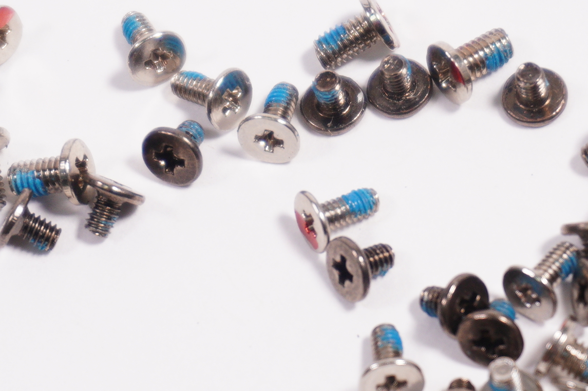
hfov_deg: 10.4
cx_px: 374
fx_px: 3214
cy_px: 224
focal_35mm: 197
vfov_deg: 7.0
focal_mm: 50
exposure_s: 1/80
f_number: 5.6
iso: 320
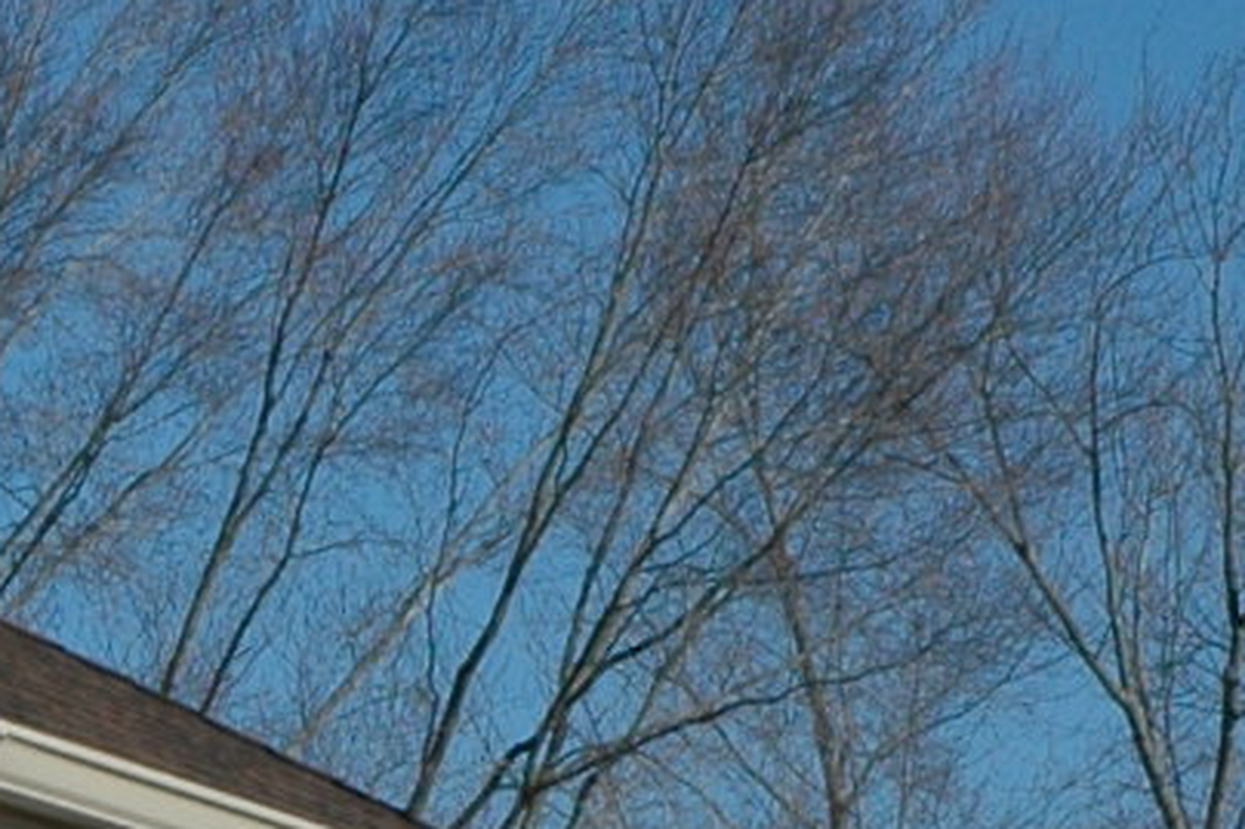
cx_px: -1418
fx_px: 10051
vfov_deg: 4.6
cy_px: 1772
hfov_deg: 6.8
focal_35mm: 291
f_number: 11
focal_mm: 35
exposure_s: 1/500
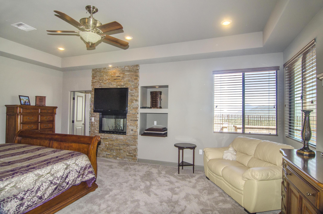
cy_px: 107
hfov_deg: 90.1
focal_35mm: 18
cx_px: 162
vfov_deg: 67.1
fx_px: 161
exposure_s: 1/20
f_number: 9
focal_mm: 12
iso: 400
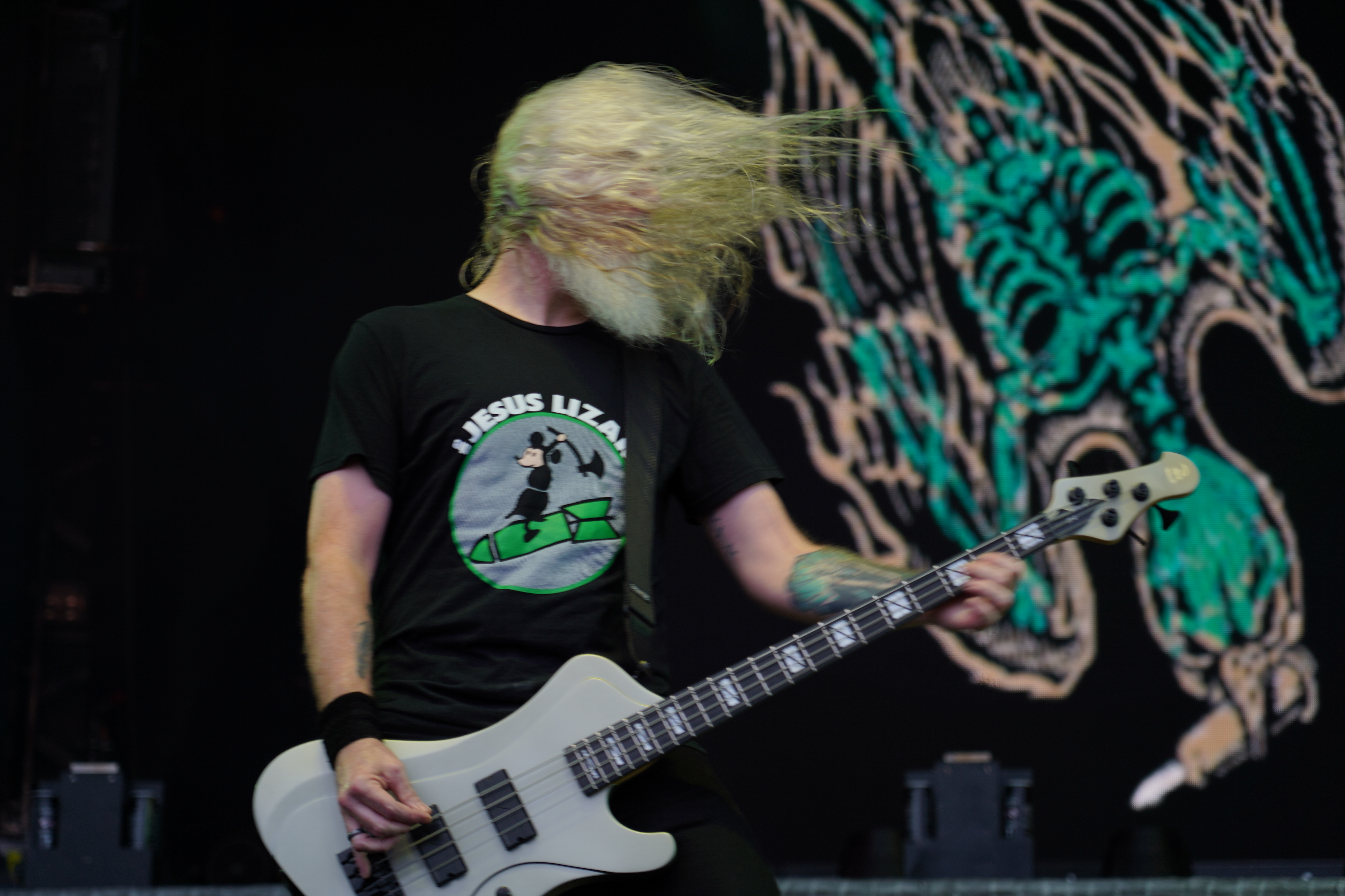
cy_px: 448
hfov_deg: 19.5
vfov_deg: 13.0
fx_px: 3923
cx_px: 672
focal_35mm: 105
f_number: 4
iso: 160
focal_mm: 105
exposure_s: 1/125
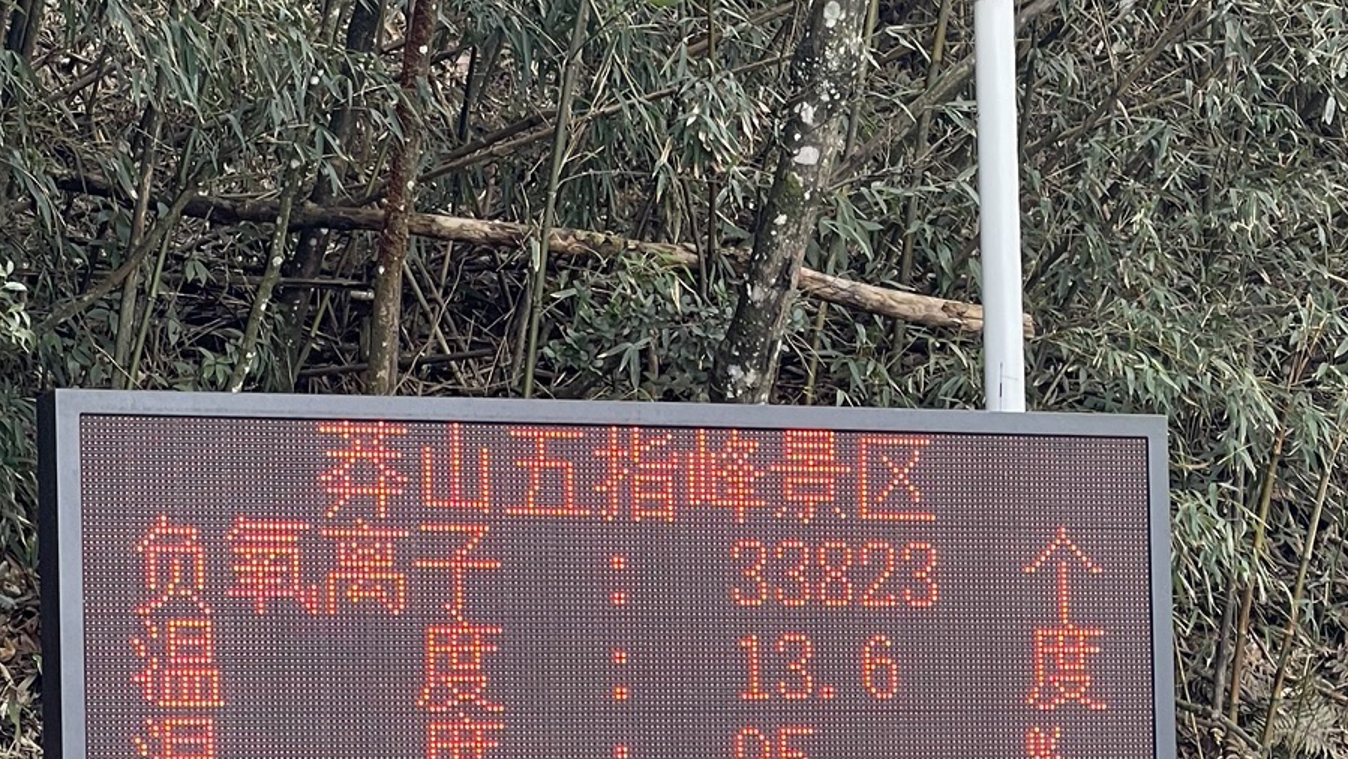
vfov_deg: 9.5
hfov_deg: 17.0
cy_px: 825
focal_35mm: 126
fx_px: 4504
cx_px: 693
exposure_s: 1/133
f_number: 2
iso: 25
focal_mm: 6
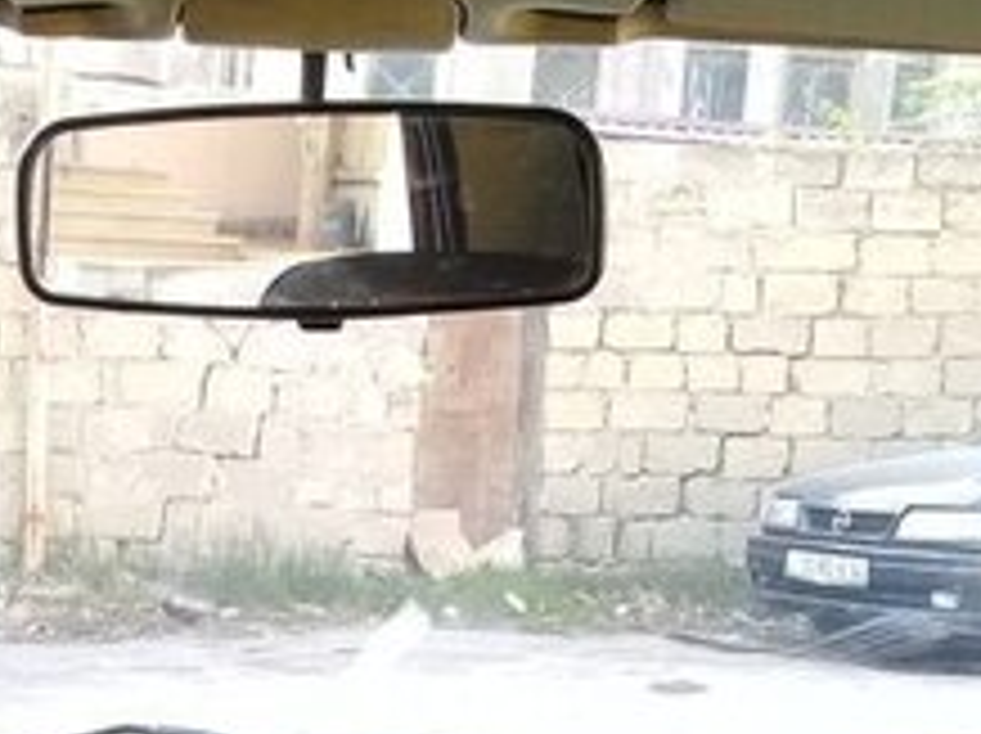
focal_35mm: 94
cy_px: 1042
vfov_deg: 14.8
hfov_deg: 20.6
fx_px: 2661
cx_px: 176
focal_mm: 3.3
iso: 80
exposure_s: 1/120
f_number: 2.2
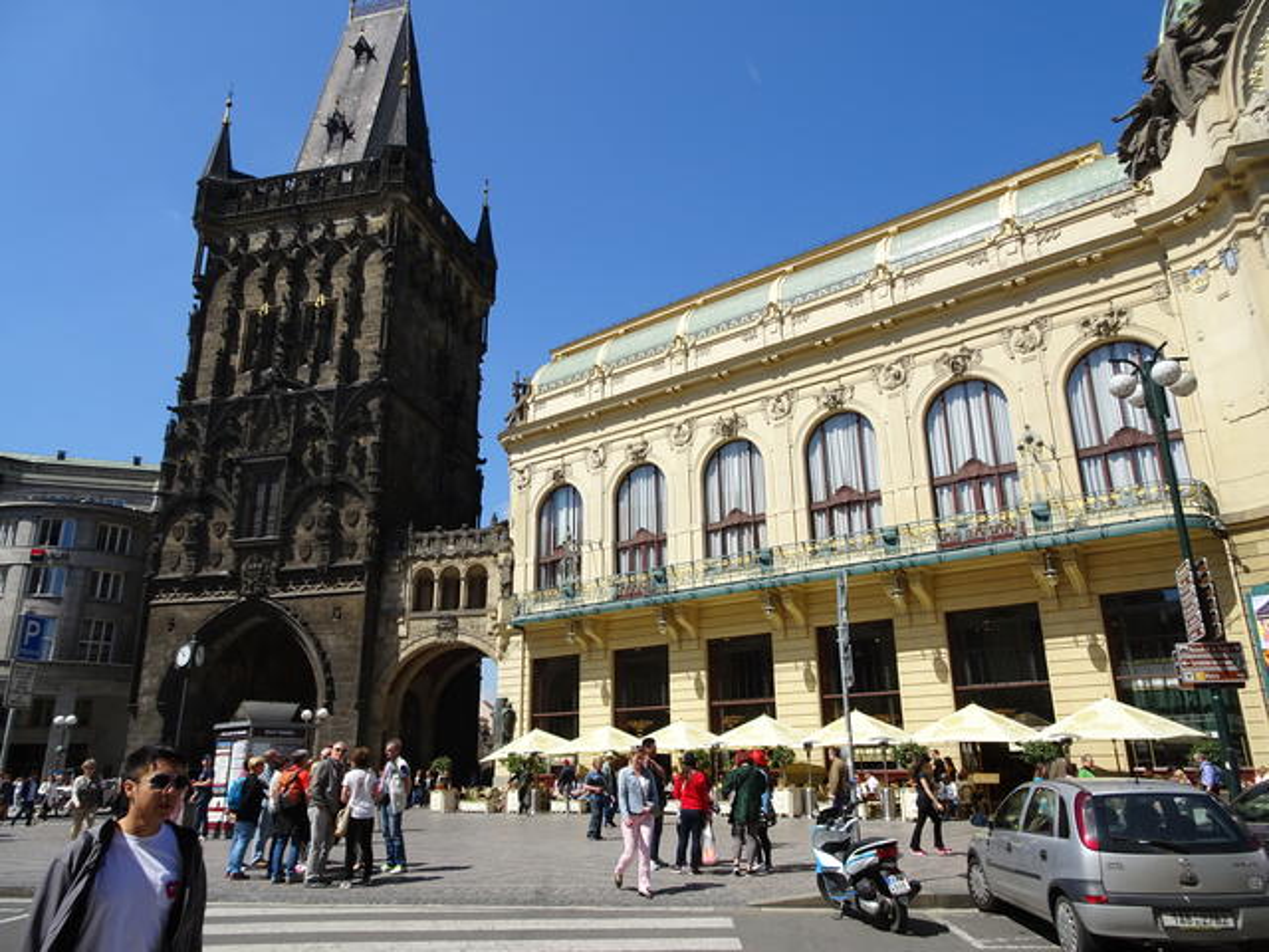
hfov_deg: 71.6
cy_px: 476
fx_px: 880
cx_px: 634
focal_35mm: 24
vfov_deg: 56.8
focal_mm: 4.1
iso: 80
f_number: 3.5
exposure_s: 1/1000
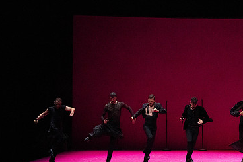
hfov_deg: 9.6
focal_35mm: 213
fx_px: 1437
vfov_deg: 6.4
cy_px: 80
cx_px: 188
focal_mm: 135
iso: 25600
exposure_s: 1/400
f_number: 10
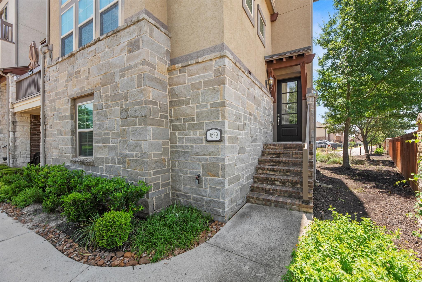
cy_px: 141
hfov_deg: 104.2
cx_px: 211
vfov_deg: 81.2
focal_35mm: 14
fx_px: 164
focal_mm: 14
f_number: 8
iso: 160
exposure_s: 1/100
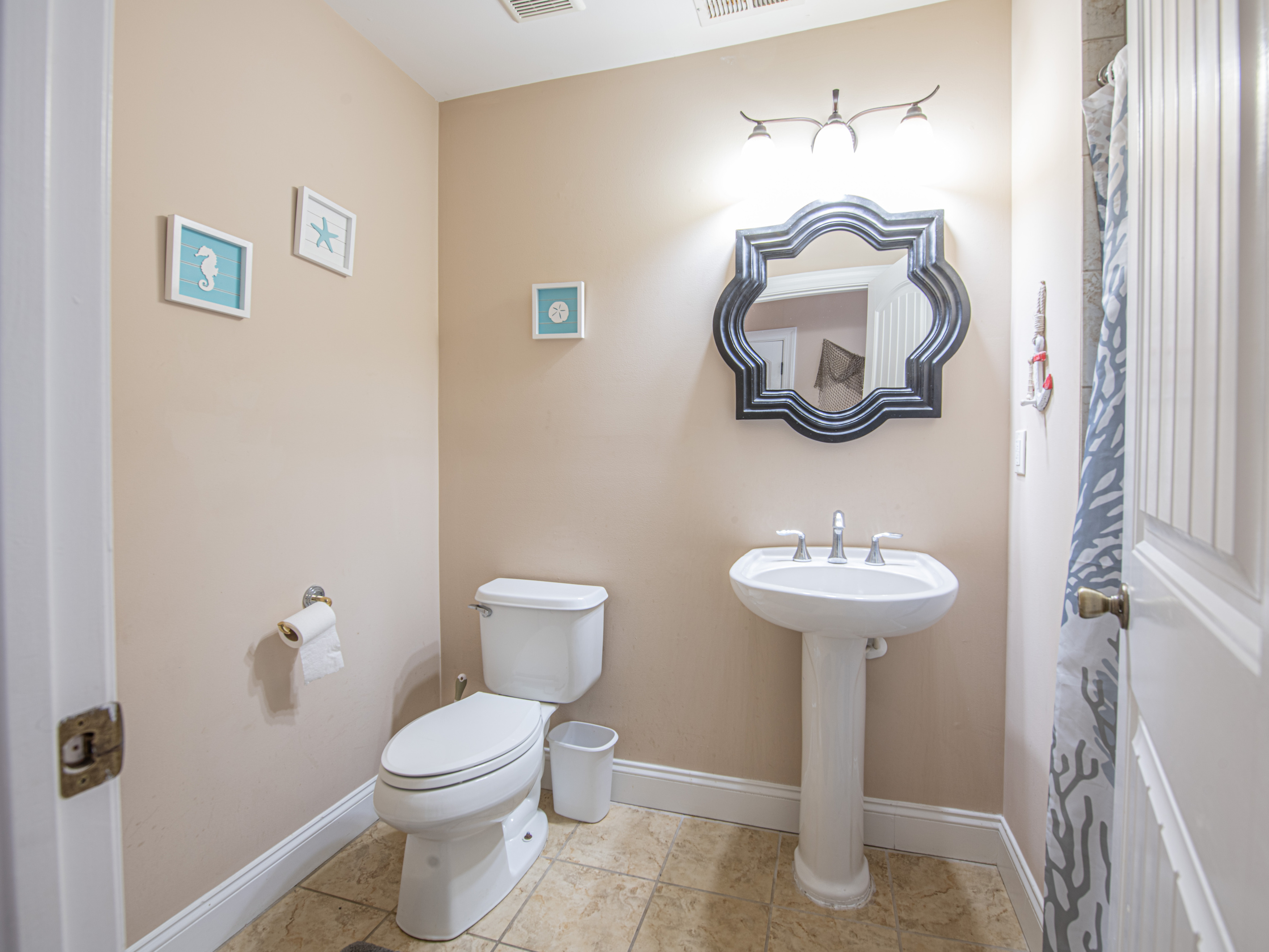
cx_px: 653
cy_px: 471
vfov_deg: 79.6
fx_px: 571
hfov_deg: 96.0
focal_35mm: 16
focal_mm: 14
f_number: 9
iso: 64
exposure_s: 1.3
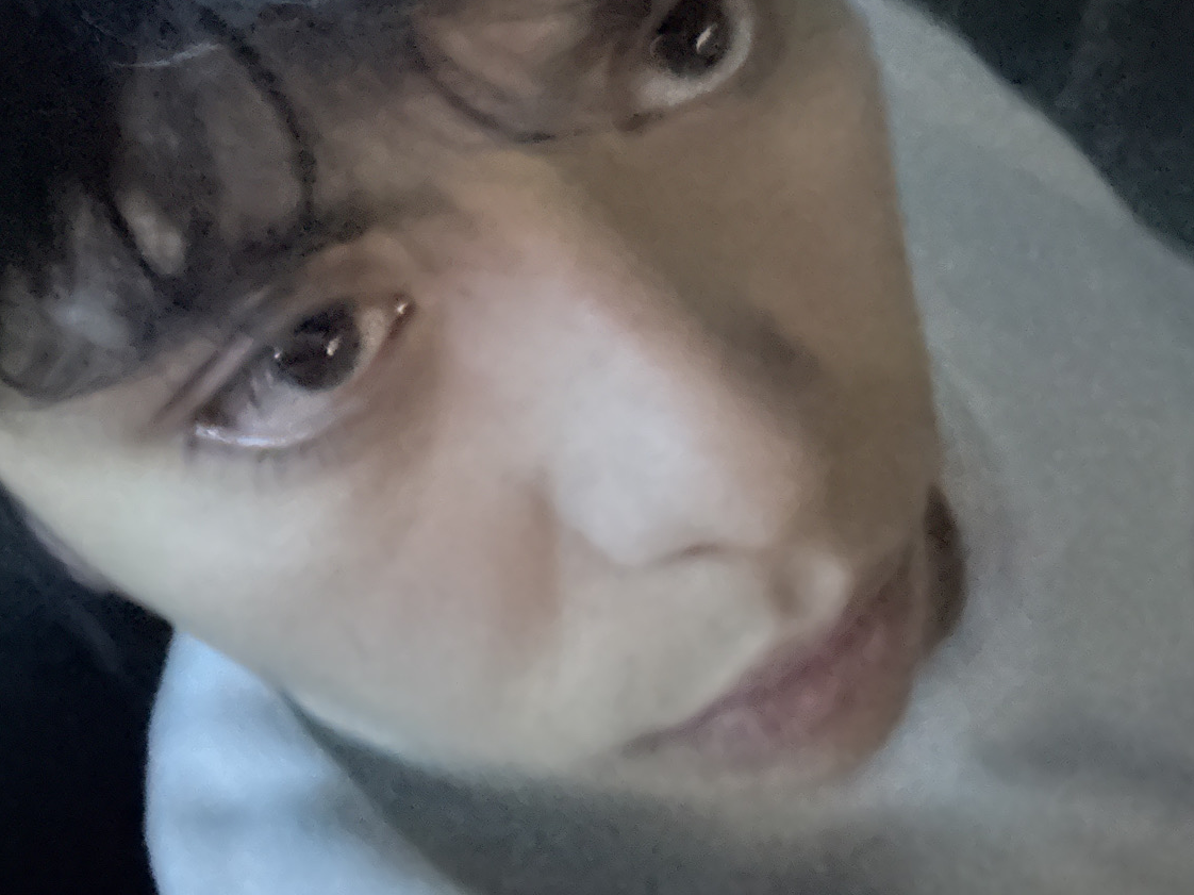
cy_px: 144
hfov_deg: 44.7
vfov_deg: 33.8
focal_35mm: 41
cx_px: 346
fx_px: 1414
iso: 2000
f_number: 1.9
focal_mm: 2.69
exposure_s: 1/15
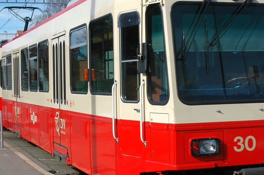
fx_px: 667
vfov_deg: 15.0
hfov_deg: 22.3
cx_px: 174
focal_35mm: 91
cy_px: 64
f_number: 10
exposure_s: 1/400
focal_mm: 24
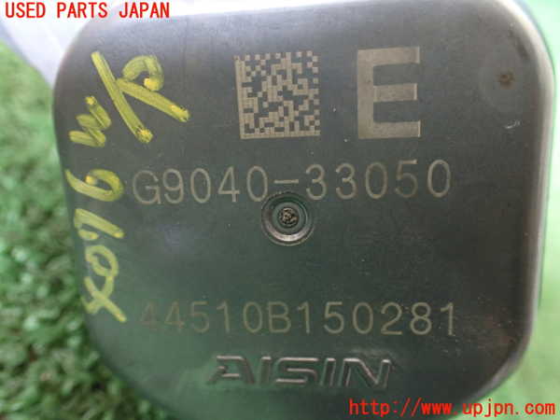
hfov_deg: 60.0
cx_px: 280
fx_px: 485
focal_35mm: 30
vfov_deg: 46.8
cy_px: 210
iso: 800
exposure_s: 1/30
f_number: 2.3
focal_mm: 5.4
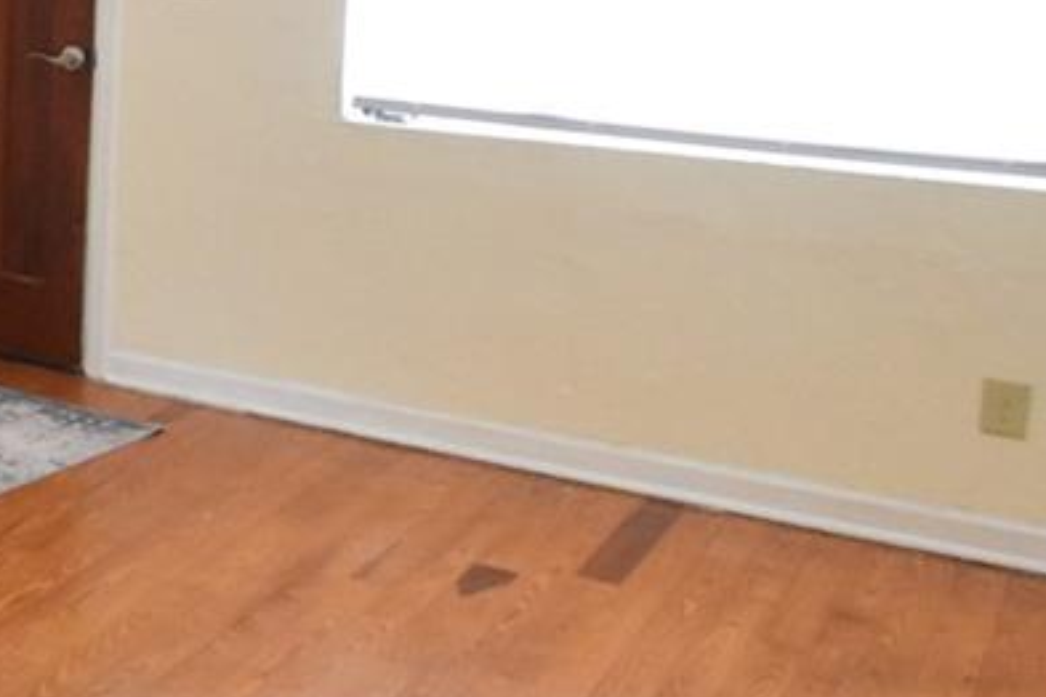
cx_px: -572
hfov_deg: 24.5
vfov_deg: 21.5
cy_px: 8
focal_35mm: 61
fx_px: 1772
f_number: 3.5
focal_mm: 10
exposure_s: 1/60
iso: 3600
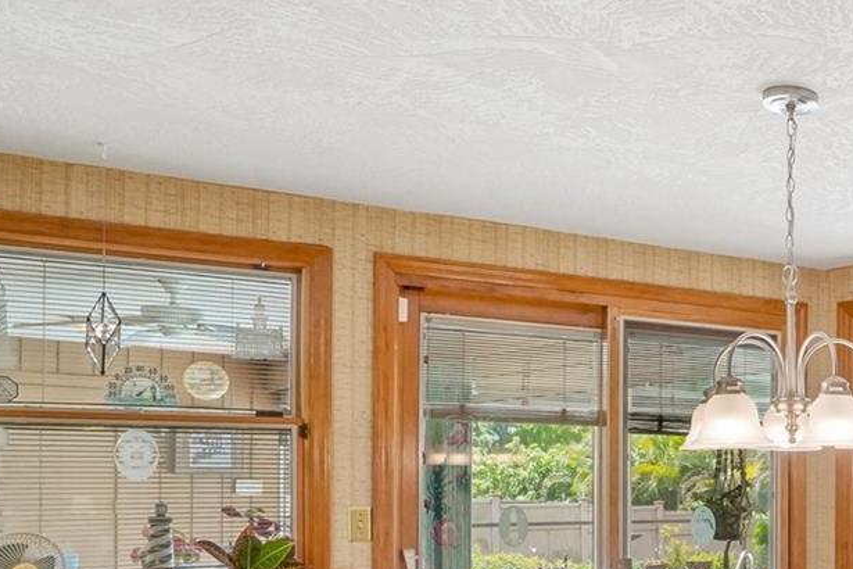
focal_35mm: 39
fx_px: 924
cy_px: 462
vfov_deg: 33.2
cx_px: 981
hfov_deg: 38.8
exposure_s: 1/30
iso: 320
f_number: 8
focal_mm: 10
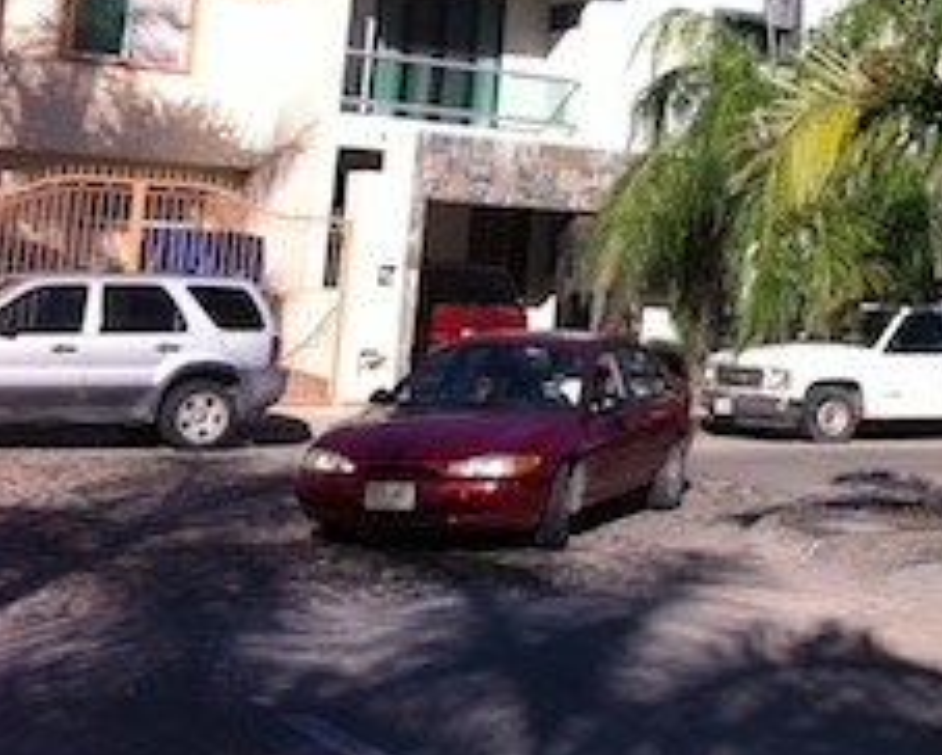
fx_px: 2093
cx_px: 996
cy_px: 85
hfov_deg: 24.0
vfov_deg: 20.1
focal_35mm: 75
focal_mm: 3.85
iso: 80
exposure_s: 1/1207
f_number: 2.8
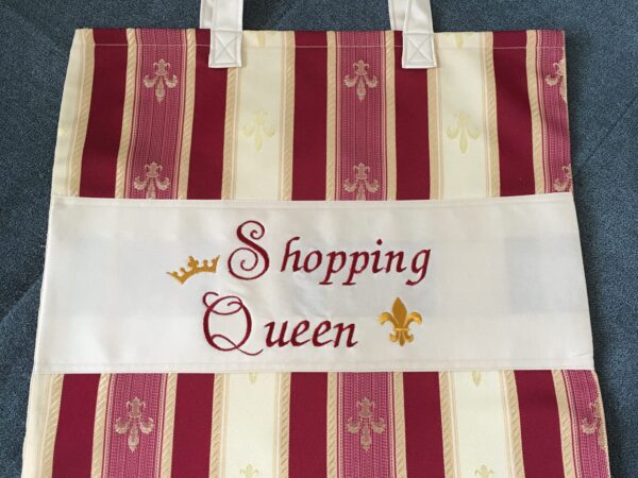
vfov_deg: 48.2
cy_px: 239
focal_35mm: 29
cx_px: 319
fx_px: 534
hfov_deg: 61.7
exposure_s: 1/33
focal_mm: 4.15
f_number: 2.2
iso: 160
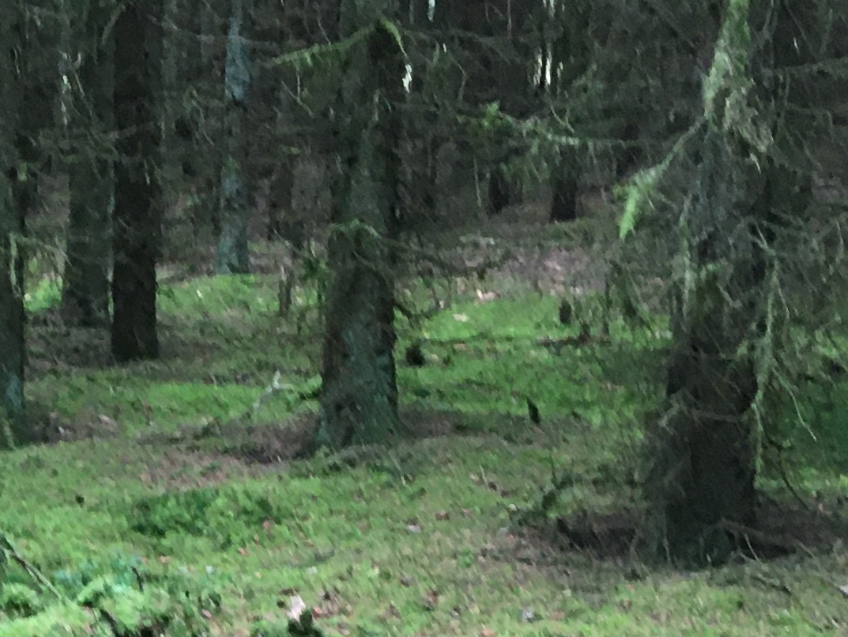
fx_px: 2671
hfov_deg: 17.0
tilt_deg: -12.5
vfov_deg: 13.1
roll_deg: +0.4
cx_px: -235
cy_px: 831
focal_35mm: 109
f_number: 2.2
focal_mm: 4.15
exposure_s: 1/33
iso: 100
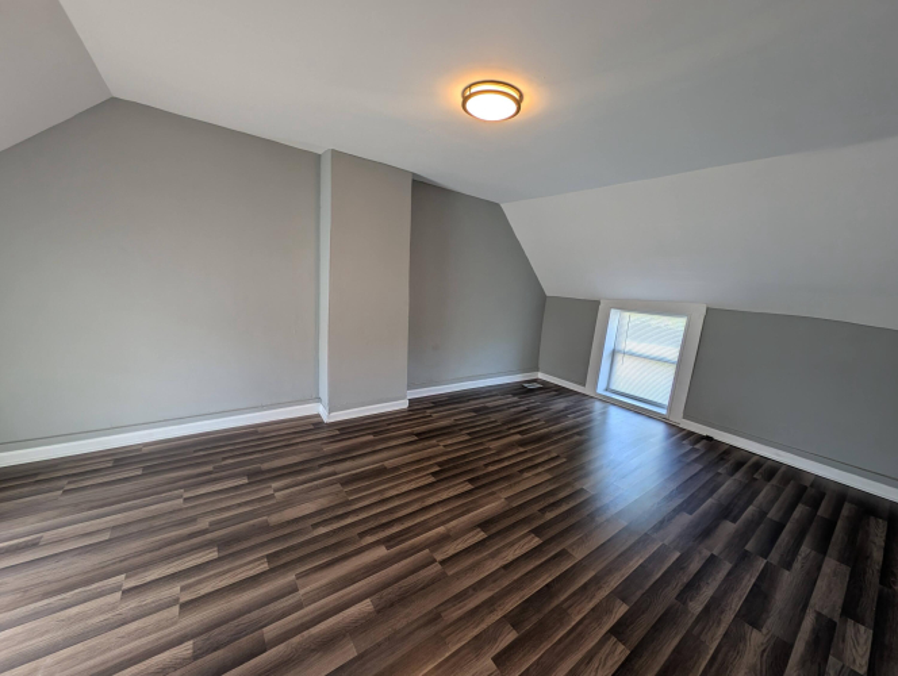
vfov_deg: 94.6
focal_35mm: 12
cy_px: 338
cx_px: 449
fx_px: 312
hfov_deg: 110.5
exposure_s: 1/120
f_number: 1.95
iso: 75
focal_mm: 2.23
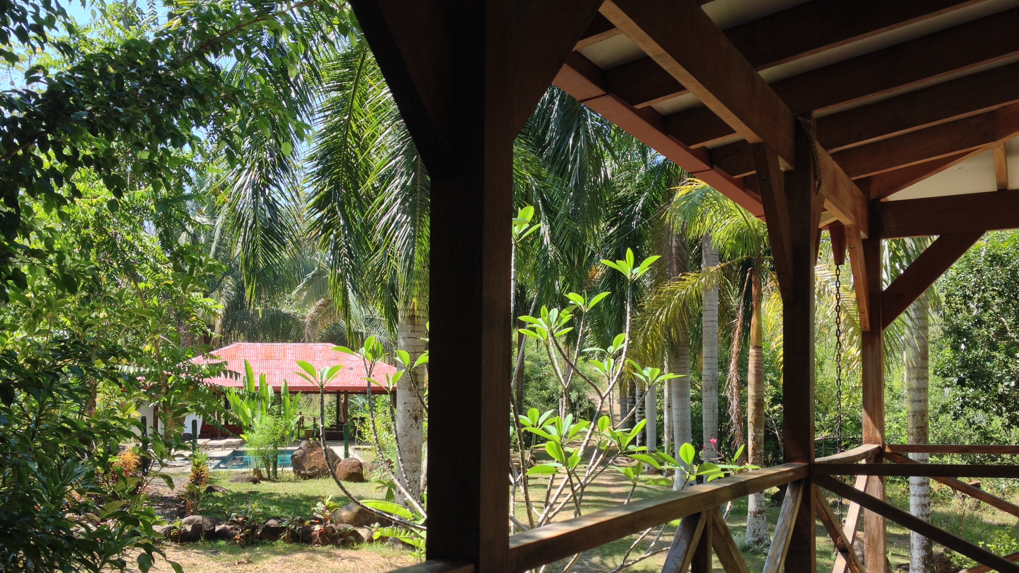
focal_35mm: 39
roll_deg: +0.5
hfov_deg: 51.6
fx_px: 1054
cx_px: 510
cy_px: 376
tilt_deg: -1.7
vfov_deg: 30.2
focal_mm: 4.28
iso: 50
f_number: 2.4
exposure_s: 1/323
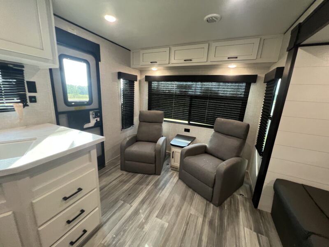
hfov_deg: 106.2
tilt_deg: -16.8
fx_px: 124
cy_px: 124
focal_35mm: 13
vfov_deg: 89.9
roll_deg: +0.2
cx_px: 164
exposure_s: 1/60
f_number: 1.8
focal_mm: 1.57
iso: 320
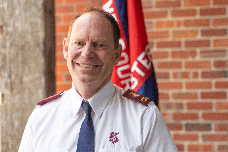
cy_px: 76
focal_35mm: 77
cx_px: 114
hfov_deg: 26.3
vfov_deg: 17.7
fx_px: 488
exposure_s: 1/50
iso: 800
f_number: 4
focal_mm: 77
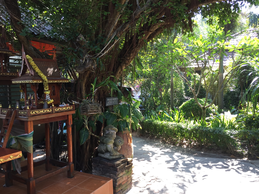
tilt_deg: -2.0
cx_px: 130
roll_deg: +0.0
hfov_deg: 61.7
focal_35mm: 29
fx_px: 217
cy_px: 97
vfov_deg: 48.2
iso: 32
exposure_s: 1/120
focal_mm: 4.15
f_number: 2.2
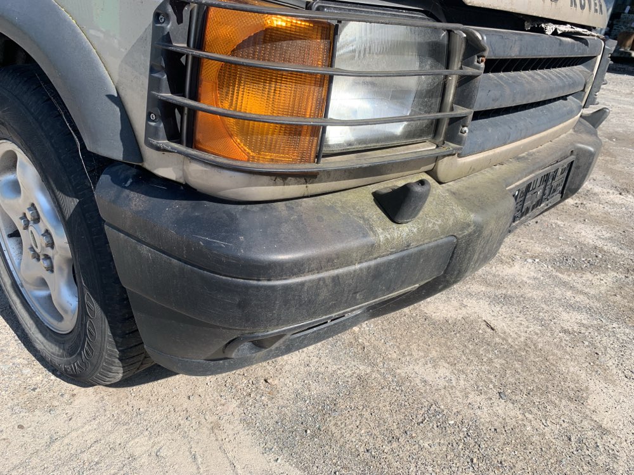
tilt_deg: -25.9
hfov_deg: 67.3
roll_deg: -5.1
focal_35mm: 26
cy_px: 238
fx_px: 476
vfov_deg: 53.1
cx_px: 317
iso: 25
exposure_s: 1/1190
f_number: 1.8
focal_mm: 4.25
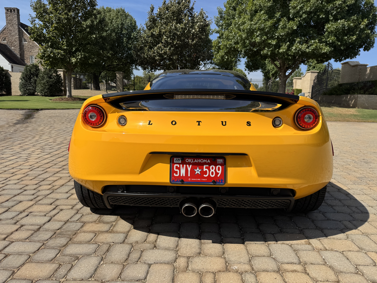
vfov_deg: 56.8
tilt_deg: -8.3
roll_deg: -1.8
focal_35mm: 24
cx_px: 188
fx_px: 261
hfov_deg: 71.6
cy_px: 142
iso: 80
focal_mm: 6.76
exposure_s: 1/5814
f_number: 1.78
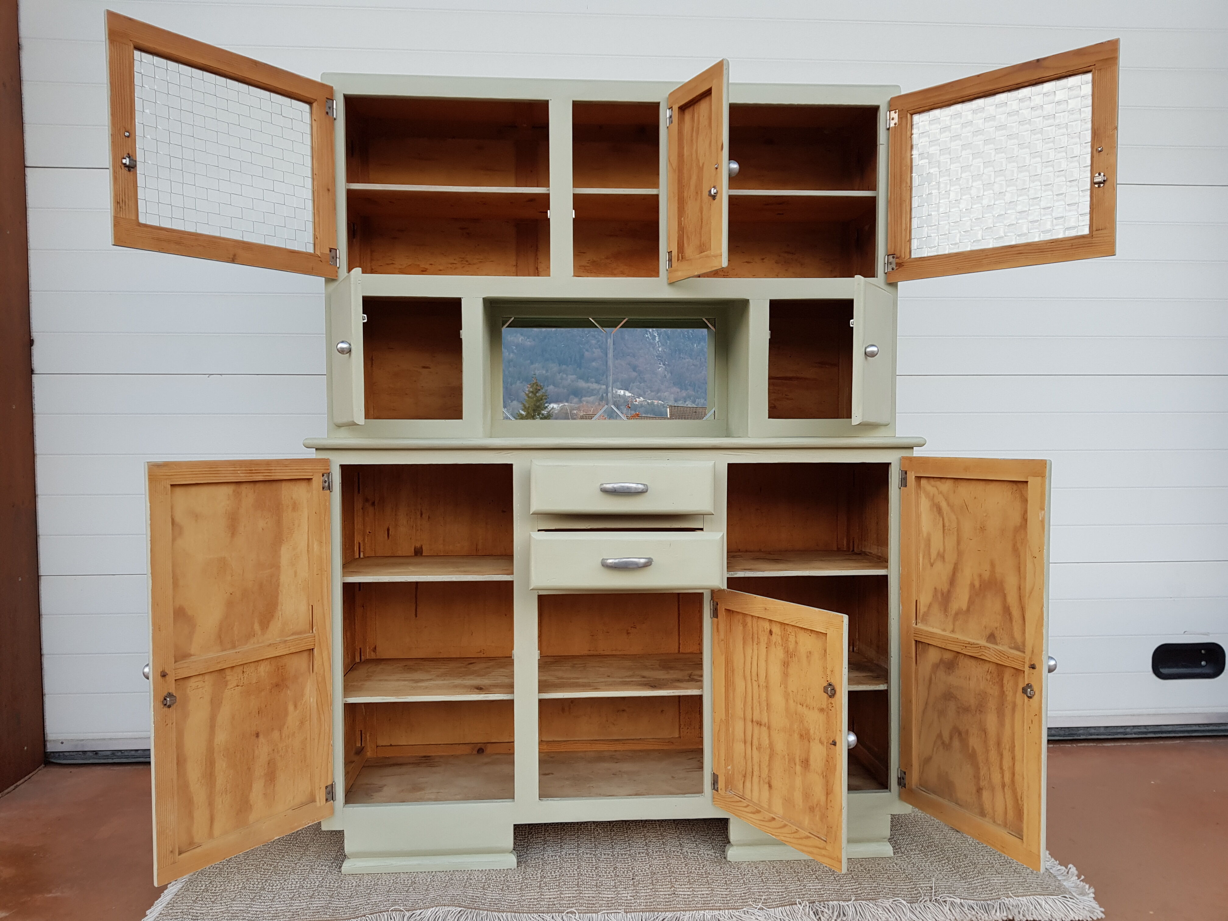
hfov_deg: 67.3
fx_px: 922
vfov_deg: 53.1
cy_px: 460
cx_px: 614
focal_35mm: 26
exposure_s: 1/120
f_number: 1.7
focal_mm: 4.2
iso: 64
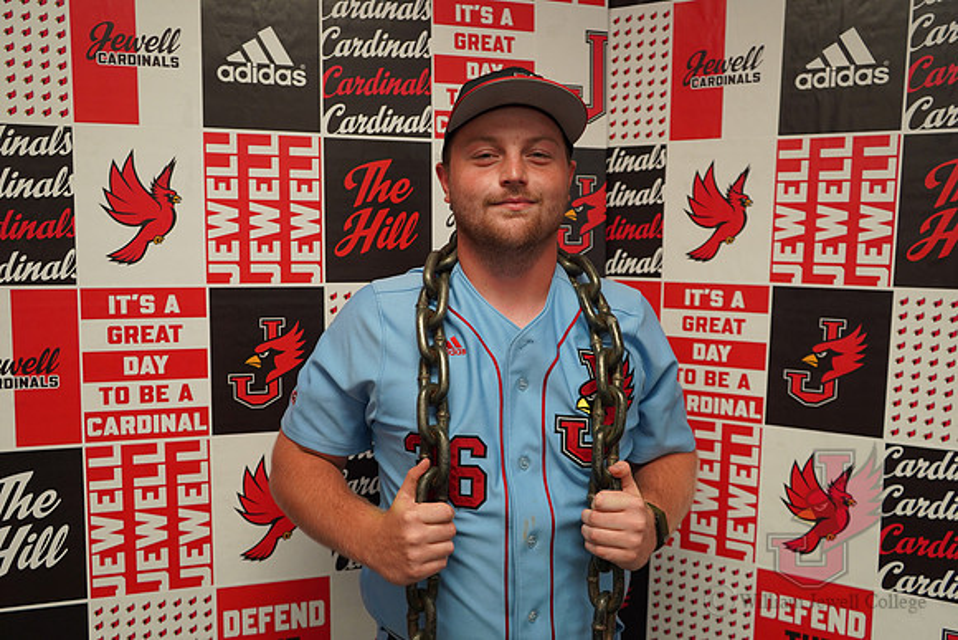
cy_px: 320
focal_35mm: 29
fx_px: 772
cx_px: 479
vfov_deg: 45.0
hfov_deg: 63.6
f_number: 4
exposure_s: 1/160
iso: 800
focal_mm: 29
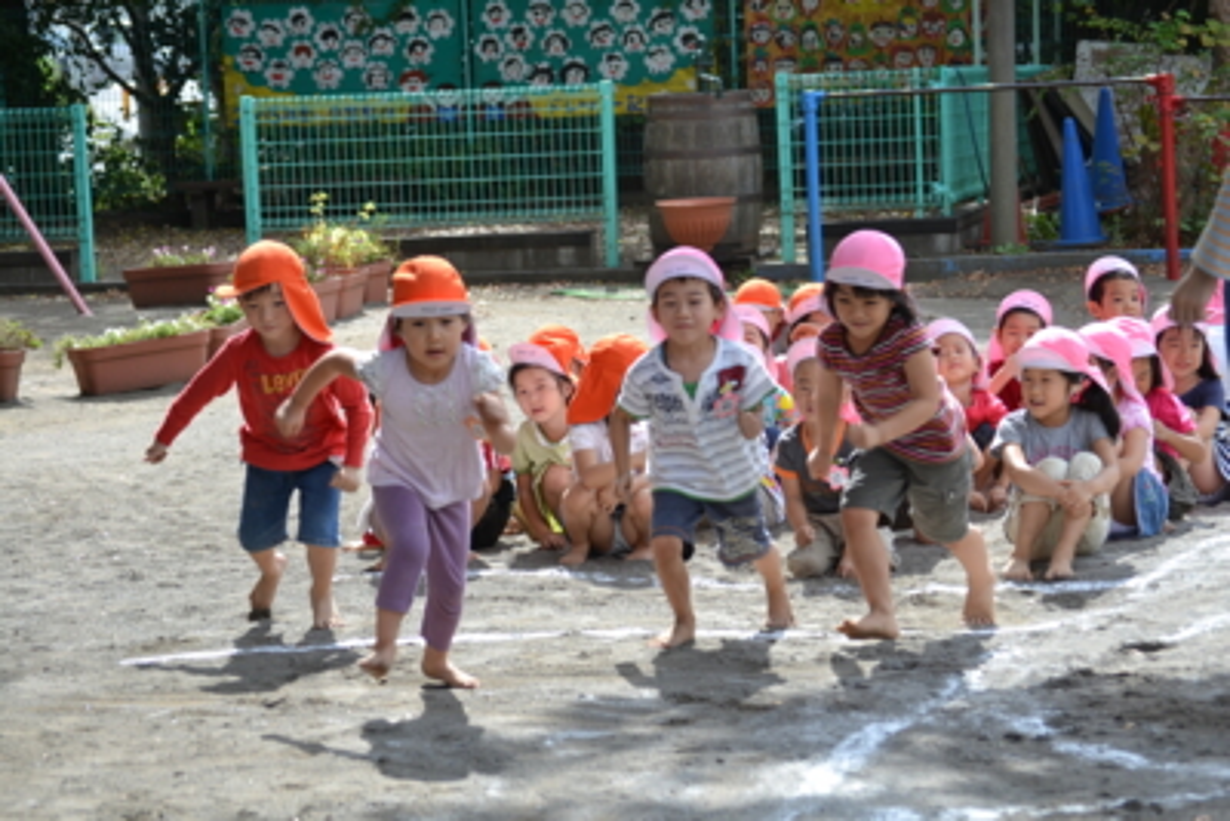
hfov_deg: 19.4
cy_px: 410
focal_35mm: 105
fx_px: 3589
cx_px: 615
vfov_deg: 13.1
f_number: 6.3
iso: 100
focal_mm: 70
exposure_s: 1/160
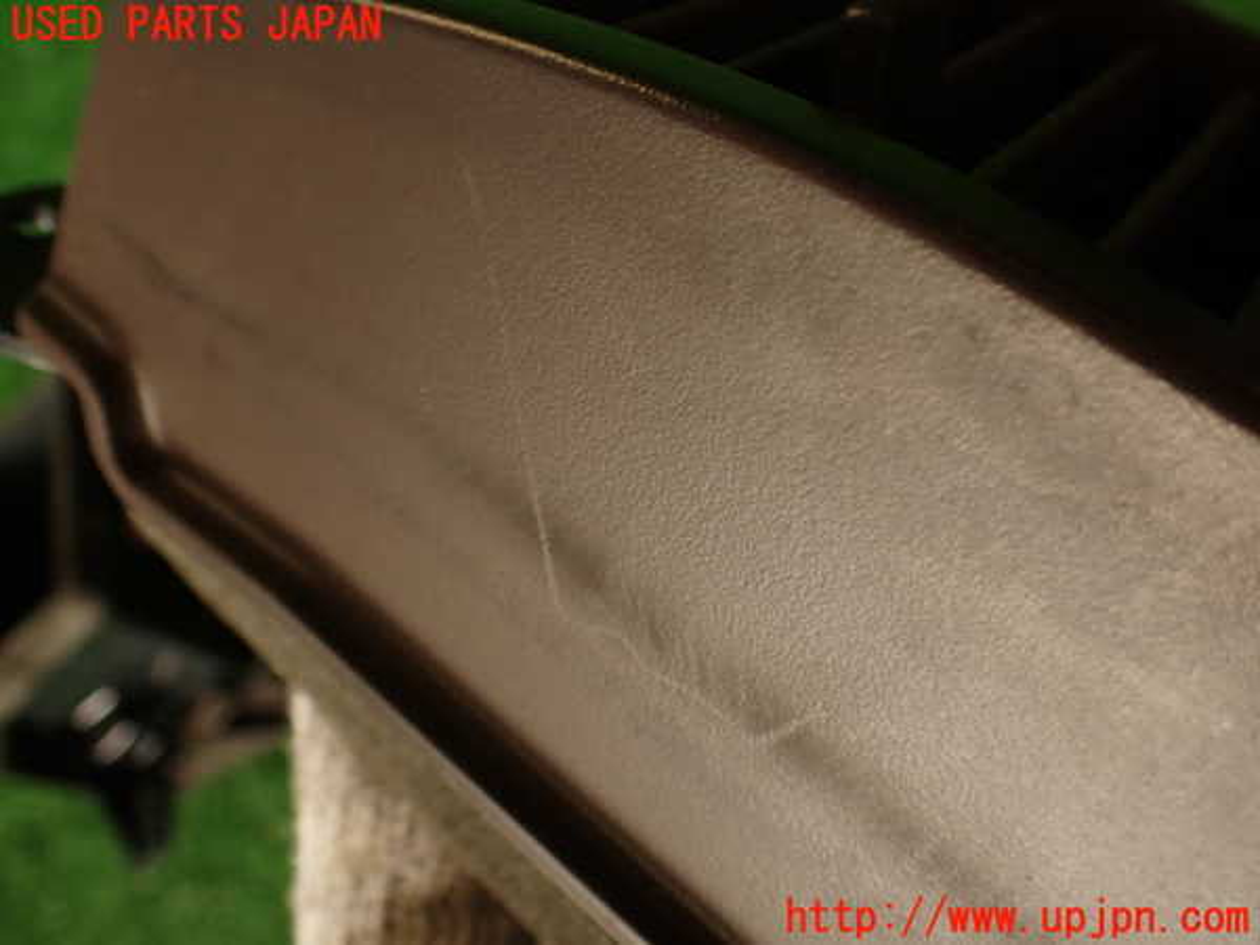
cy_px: 472
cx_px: 630
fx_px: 1165
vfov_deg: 44.2
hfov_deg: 56.8
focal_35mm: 32
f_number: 2.4
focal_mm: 5.79
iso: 100
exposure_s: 1/80
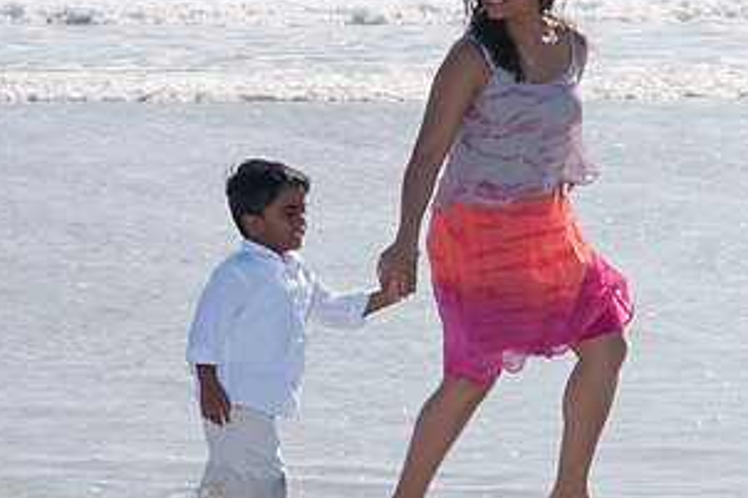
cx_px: 468
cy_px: 207
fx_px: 3779
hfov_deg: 11.3
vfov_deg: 7.5
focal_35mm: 182
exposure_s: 1/250
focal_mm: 62
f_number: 11
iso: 100
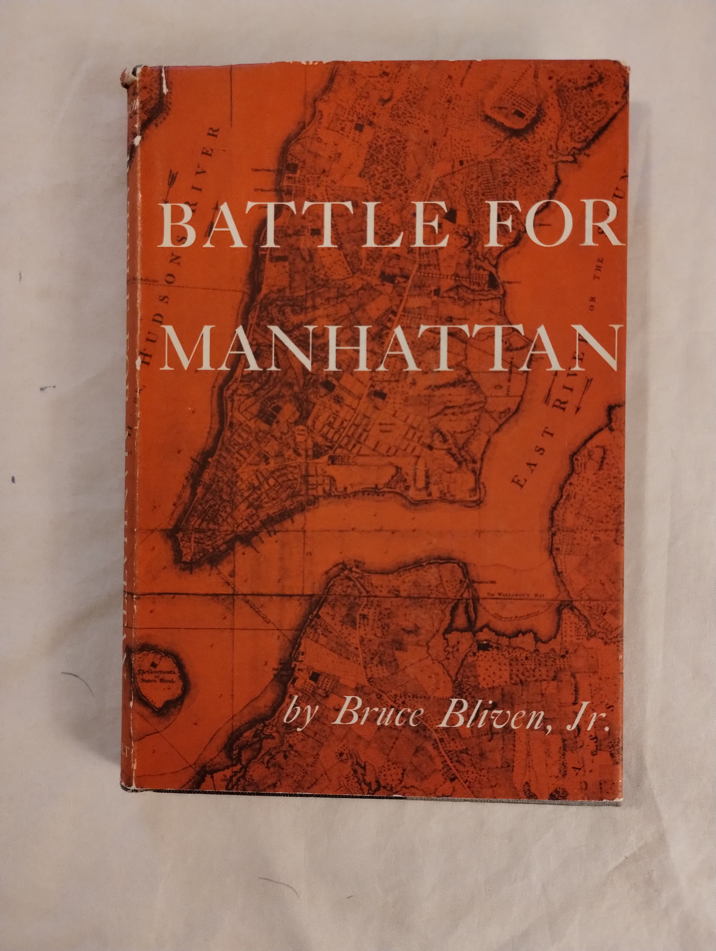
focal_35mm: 28
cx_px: 358
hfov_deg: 49.9
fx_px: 770
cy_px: 476
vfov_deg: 63.4
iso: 956
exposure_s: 1/30
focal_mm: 4.27
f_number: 1.8
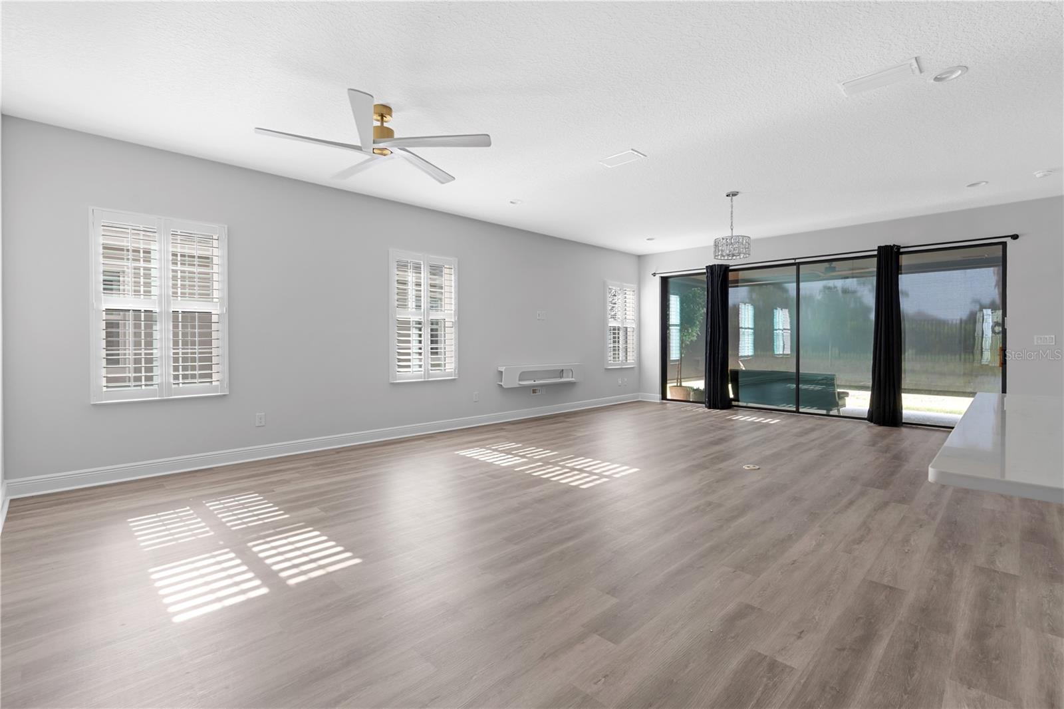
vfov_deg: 73.7
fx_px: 473
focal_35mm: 16
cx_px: 532
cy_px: 354
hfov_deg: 96.7
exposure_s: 1/1.67
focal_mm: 16
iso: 200
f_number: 8
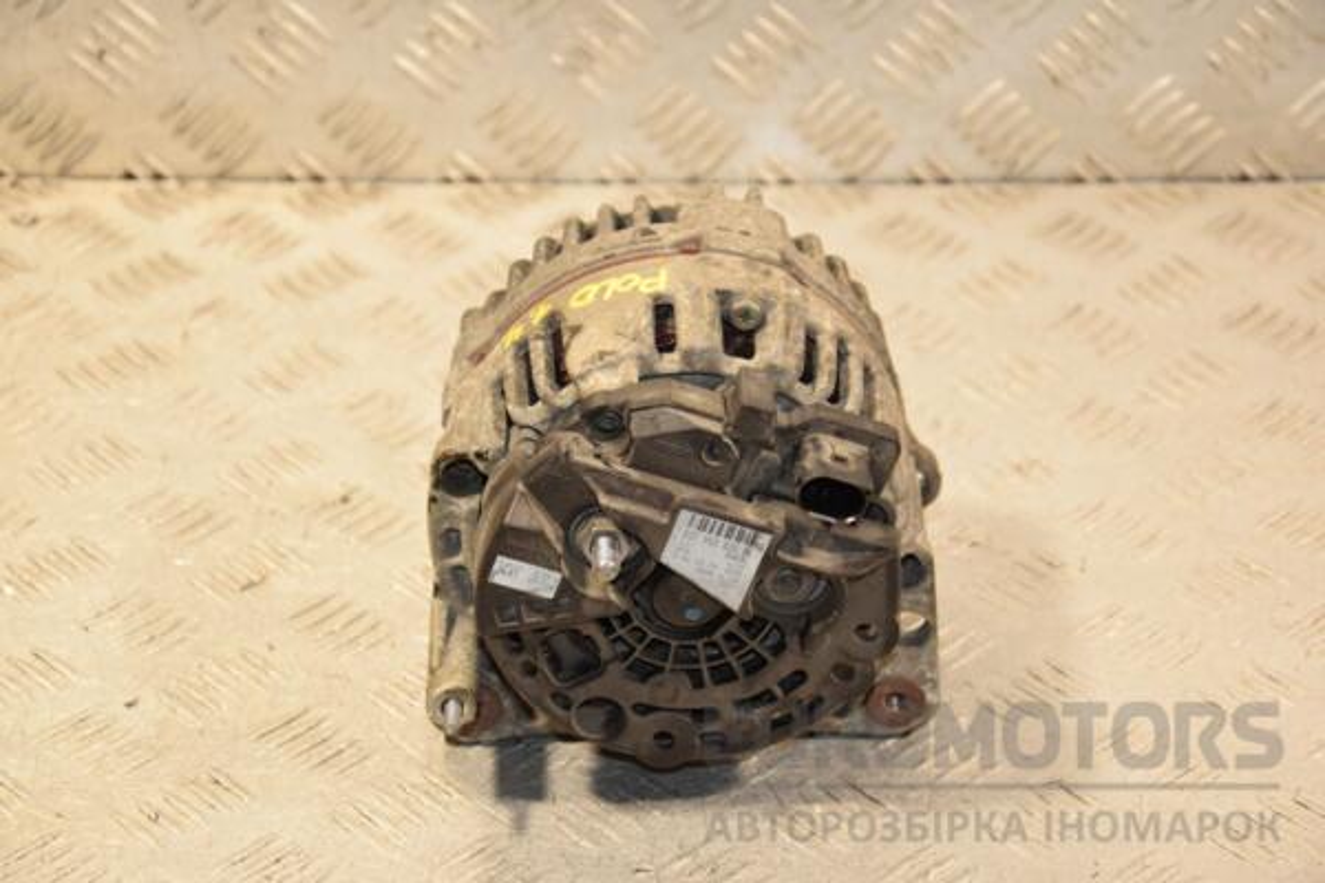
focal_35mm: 93
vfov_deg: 14.7
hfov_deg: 21.9
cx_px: 662
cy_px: 442
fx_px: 3423
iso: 800
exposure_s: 1/200
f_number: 5.6
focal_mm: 62
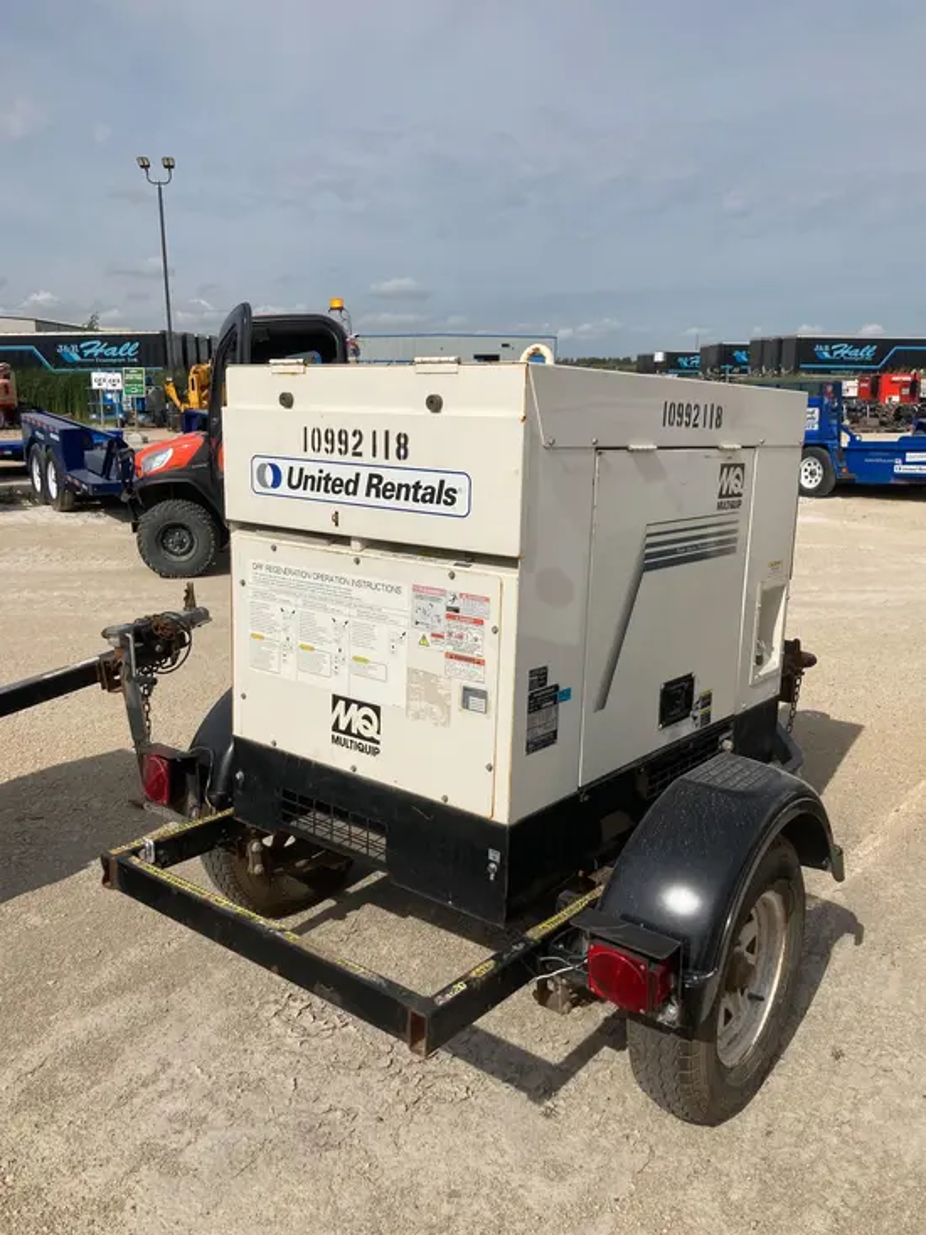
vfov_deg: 63.4
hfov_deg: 49.8
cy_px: 618
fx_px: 998
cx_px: 463
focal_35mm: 28
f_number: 1.8
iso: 25
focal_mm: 3.99
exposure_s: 1/4808
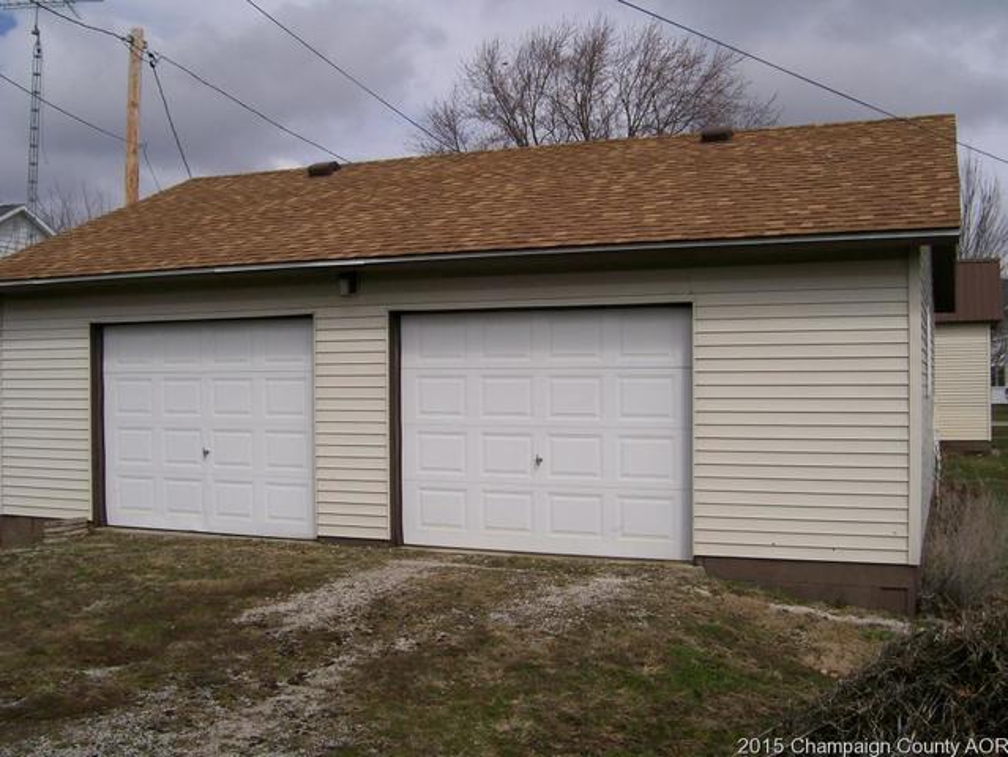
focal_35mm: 36
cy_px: 378
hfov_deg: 51.3
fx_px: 1049
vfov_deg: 39.7
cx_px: 504
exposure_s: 1/1401
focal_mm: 6
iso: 80
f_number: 4.8
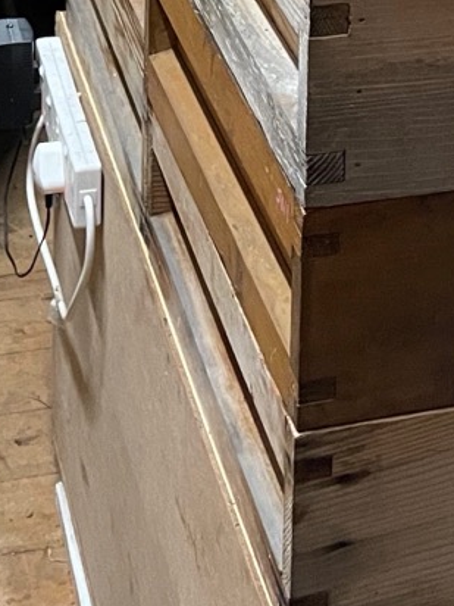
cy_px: -543
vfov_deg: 15.9
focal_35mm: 101
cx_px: 251
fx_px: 1766
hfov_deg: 14.6
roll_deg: -1.6
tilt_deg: -7.4
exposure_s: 1/50
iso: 320
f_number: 1.6
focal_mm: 4.2
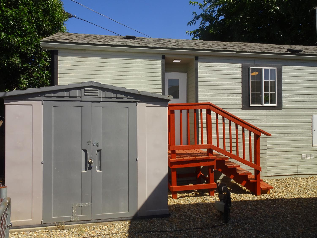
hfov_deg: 69.4
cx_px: 158
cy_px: 119
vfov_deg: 54.9
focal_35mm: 25
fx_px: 229
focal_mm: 4.25
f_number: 3.5
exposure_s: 1/500
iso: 80
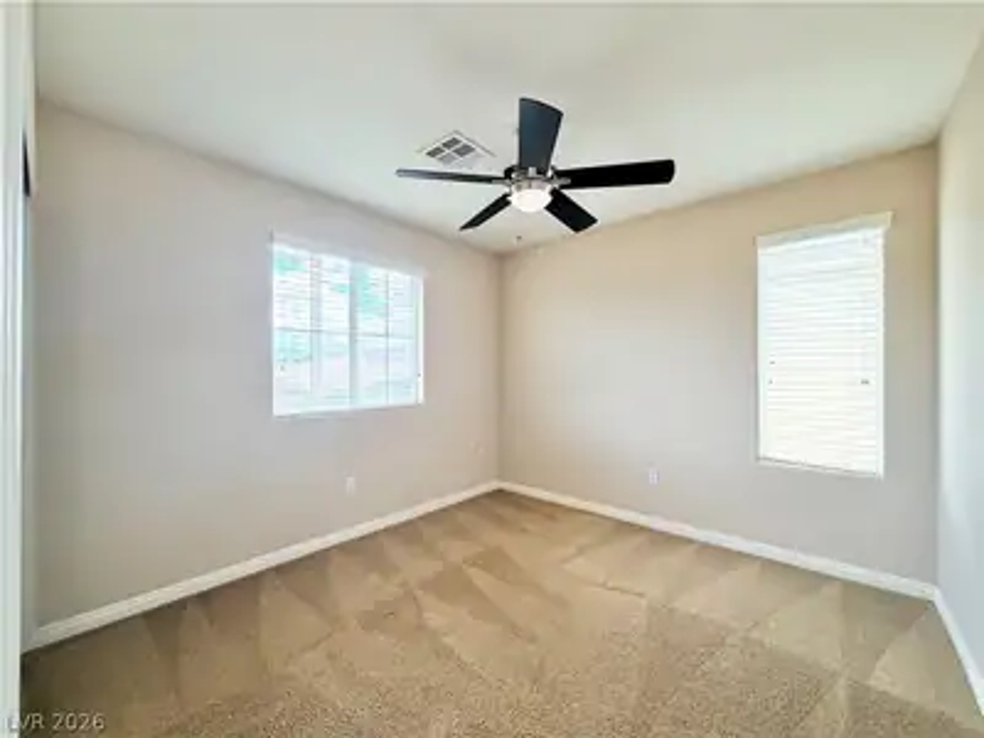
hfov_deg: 102.1
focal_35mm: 14
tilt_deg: -0.3
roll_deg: +0.6
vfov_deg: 85.7
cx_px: 492
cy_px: 369
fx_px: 398
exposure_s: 1/121
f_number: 2.2
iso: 125
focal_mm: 2.22
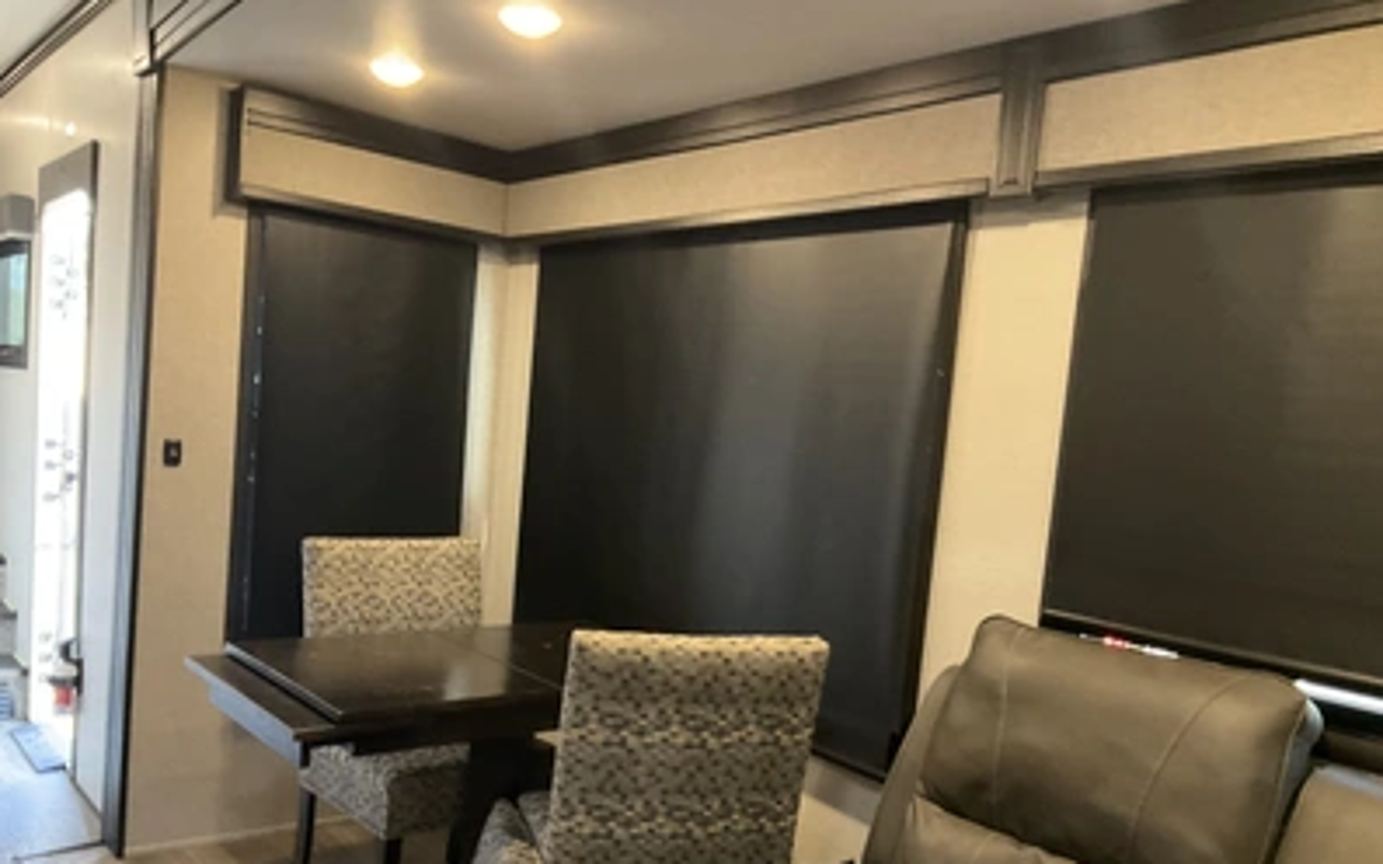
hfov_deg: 61.2
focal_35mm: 31
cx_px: 693
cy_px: 519
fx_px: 1168
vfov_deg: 40.4
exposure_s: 1/40
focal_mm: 3
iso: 320
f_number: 1.8
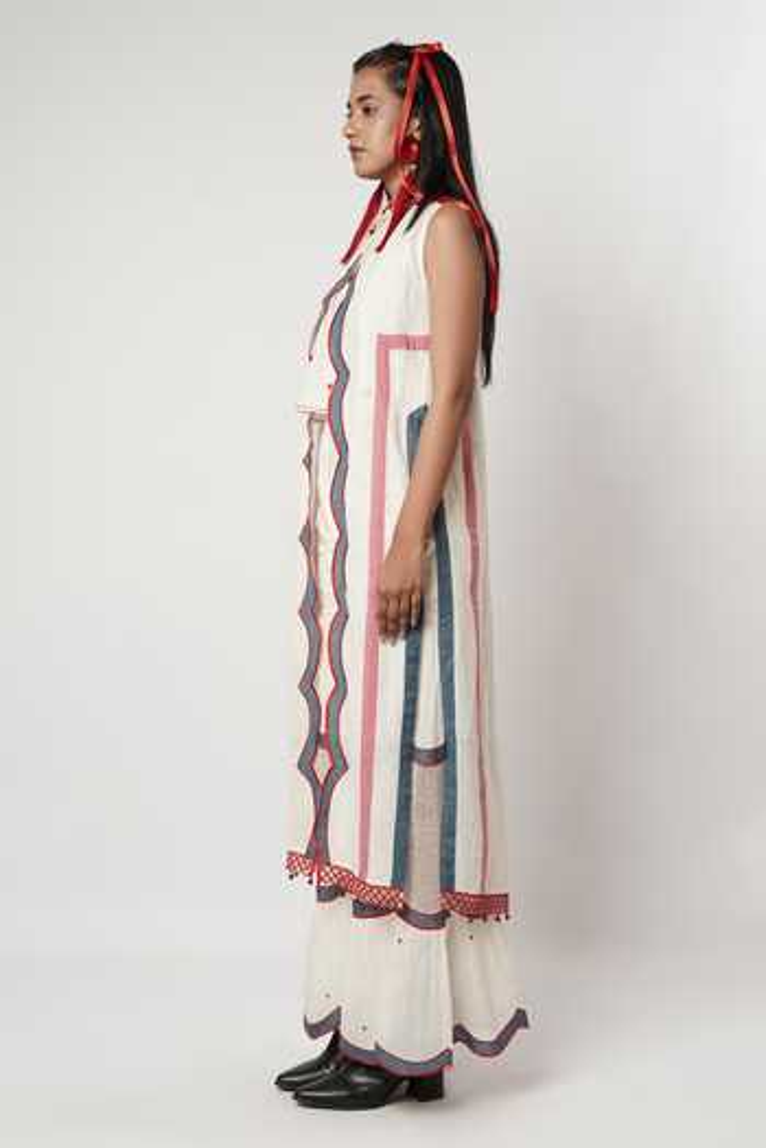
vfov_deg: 39.3
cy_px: 574
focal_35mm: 50
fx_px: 1608
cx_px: 383
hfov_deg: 26.8
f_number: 5.6
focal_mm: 50.4
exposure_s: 1/200
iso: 100
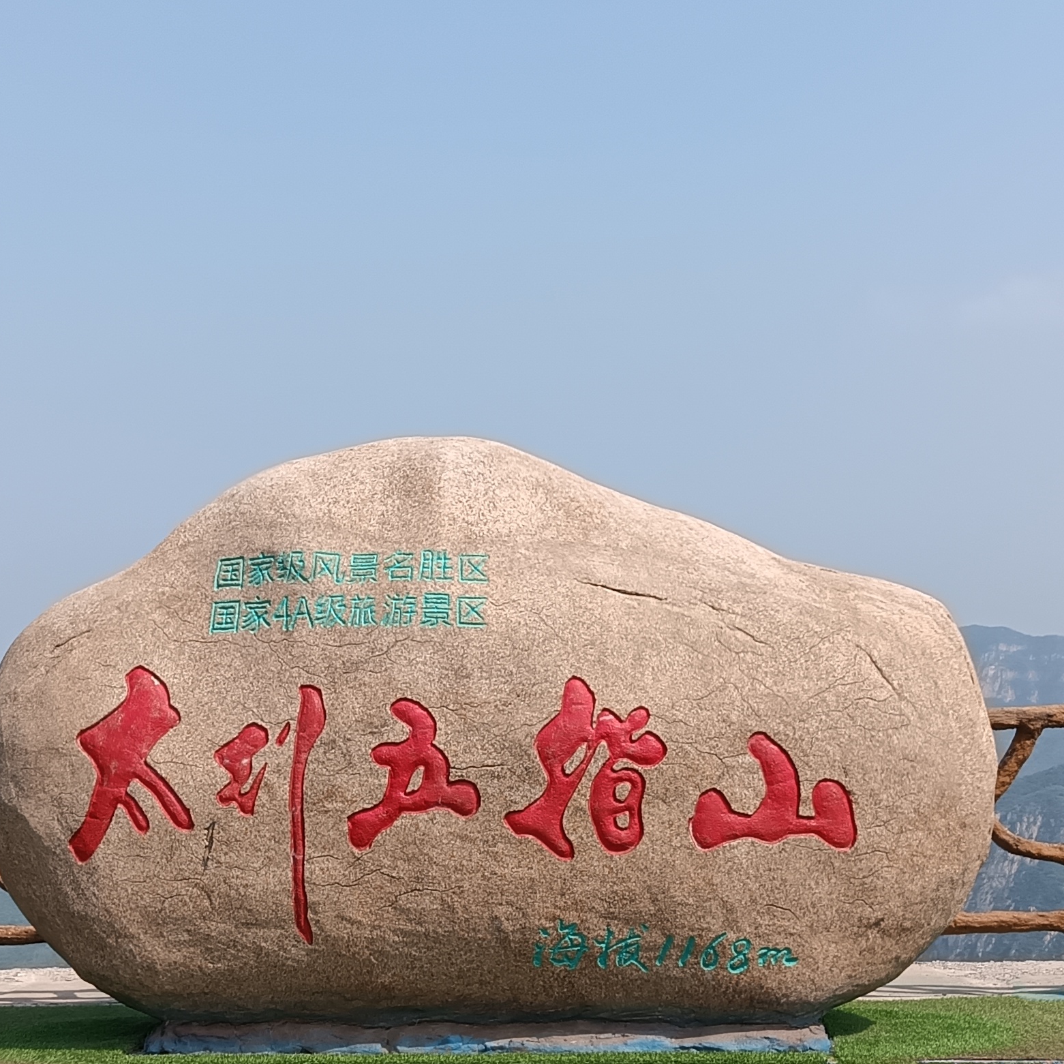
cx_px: 513
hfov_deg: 29.5
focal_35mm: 58
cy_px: 727
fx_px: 2017
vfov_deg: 29.3
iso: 100
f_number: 1.8
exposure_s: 1/611
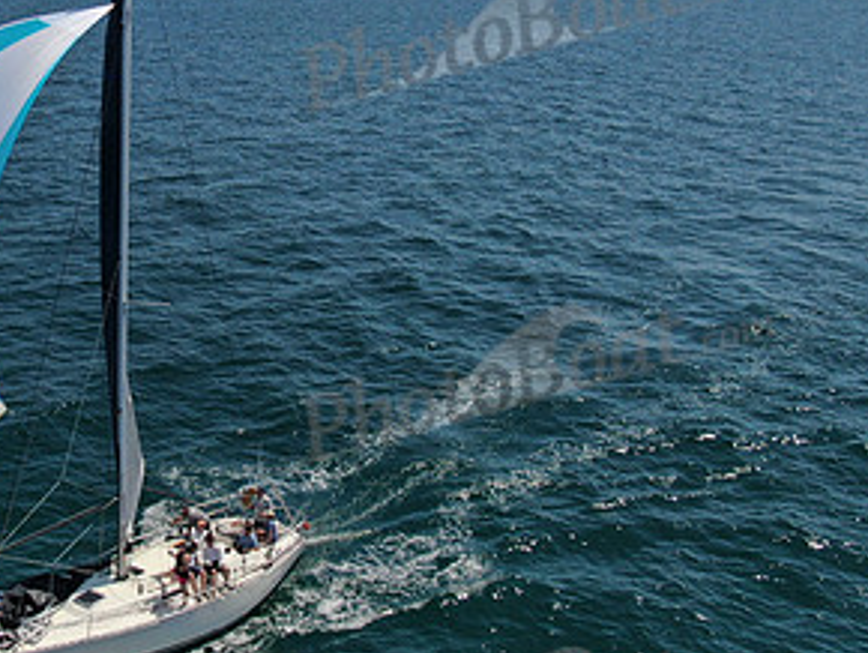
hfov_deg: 37.6
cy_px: 247
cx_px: 129
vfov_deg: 30.2
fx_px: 1205
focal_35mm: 48
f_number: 2.8
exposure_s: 1/3200
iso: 100
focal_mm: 4.39
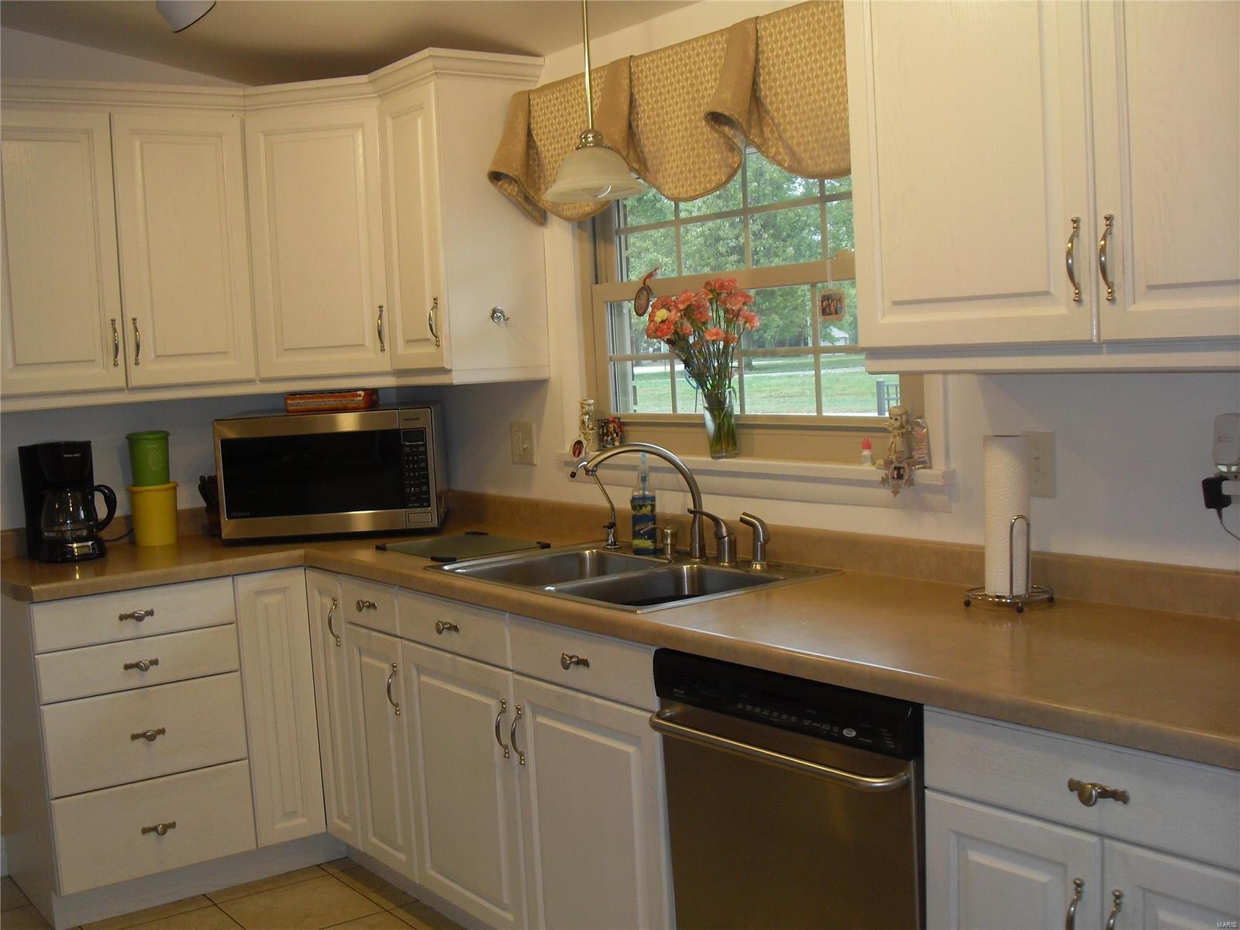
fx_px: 1325
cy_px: 465
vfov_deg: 38.7
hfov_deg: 50.1
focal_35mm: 37
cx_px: 620
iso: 100
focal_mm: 6.3
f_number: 2.8
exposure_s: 1/30
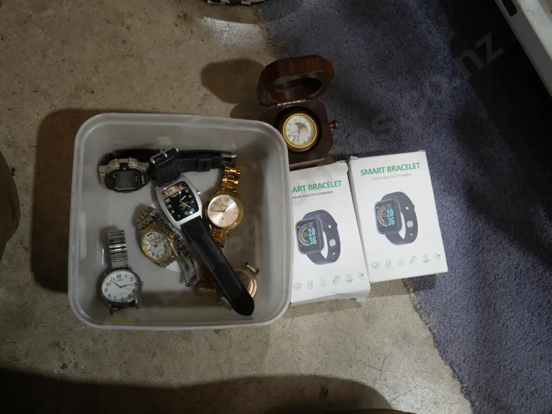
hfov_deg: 53.9
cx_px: 276
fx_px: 542
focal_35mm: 34
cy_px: 207
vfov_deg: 41.8
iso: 250
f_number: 4
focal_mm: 17
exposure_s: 1/60
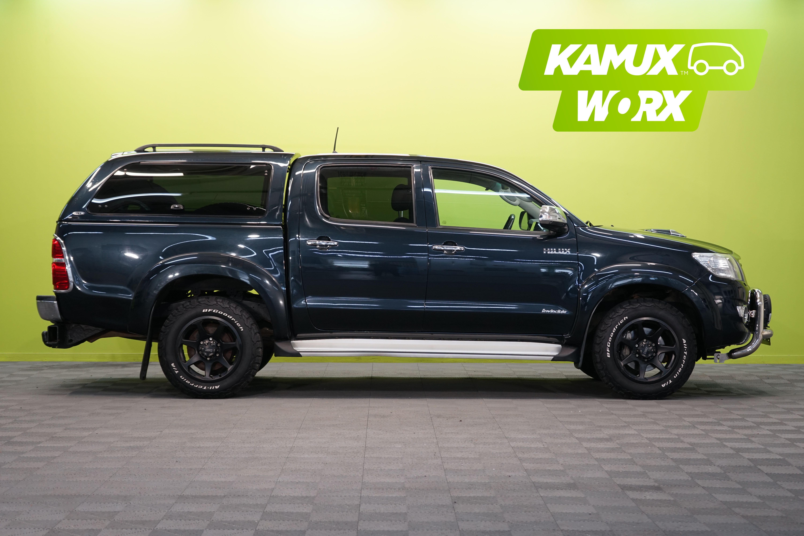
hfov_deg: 30.1
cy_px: 268
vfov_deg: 20.3
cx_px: 402
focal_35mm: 67
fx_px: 1496
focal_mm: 67
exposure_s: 1/30
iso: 500
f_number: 5.6
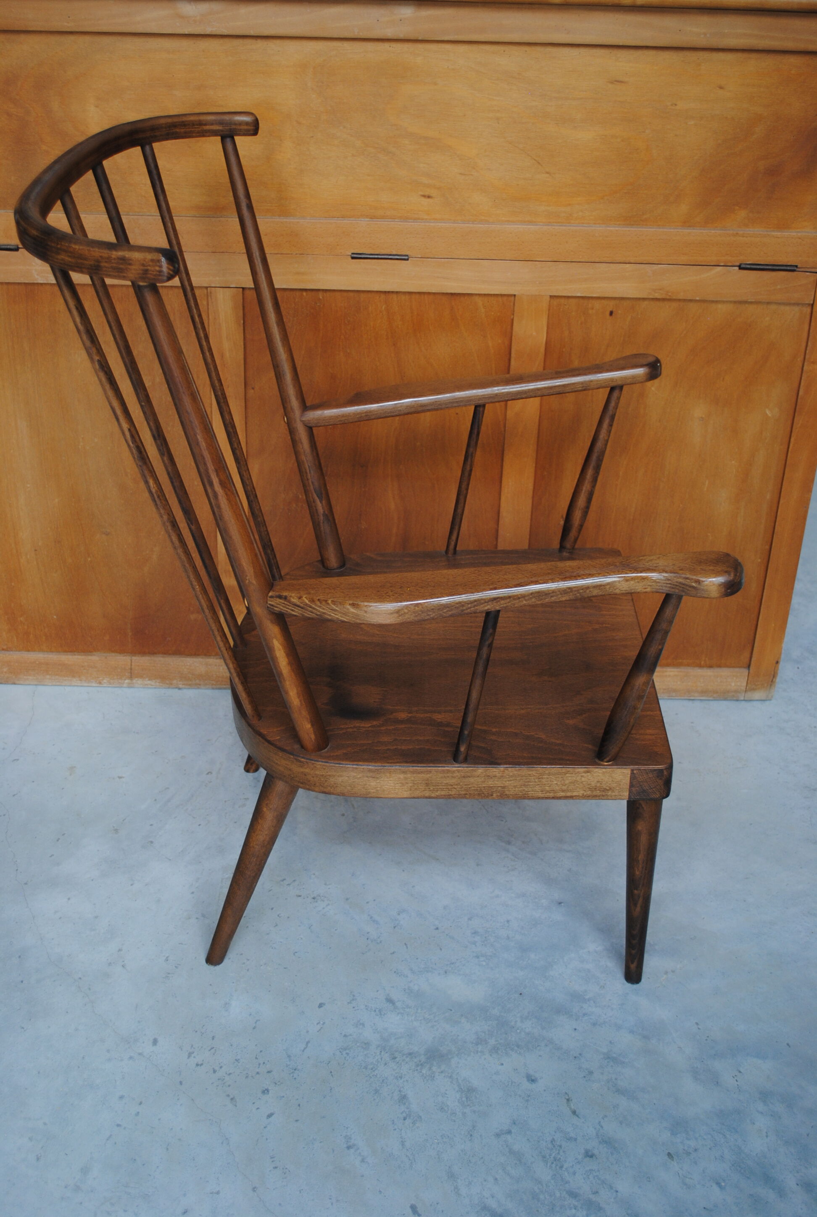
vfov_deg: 46.3
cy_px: 608
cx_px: 408
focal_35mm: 42
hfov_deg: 32.0
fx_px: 1423
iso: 200
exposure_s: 1/60
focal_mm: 28
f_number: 4.5
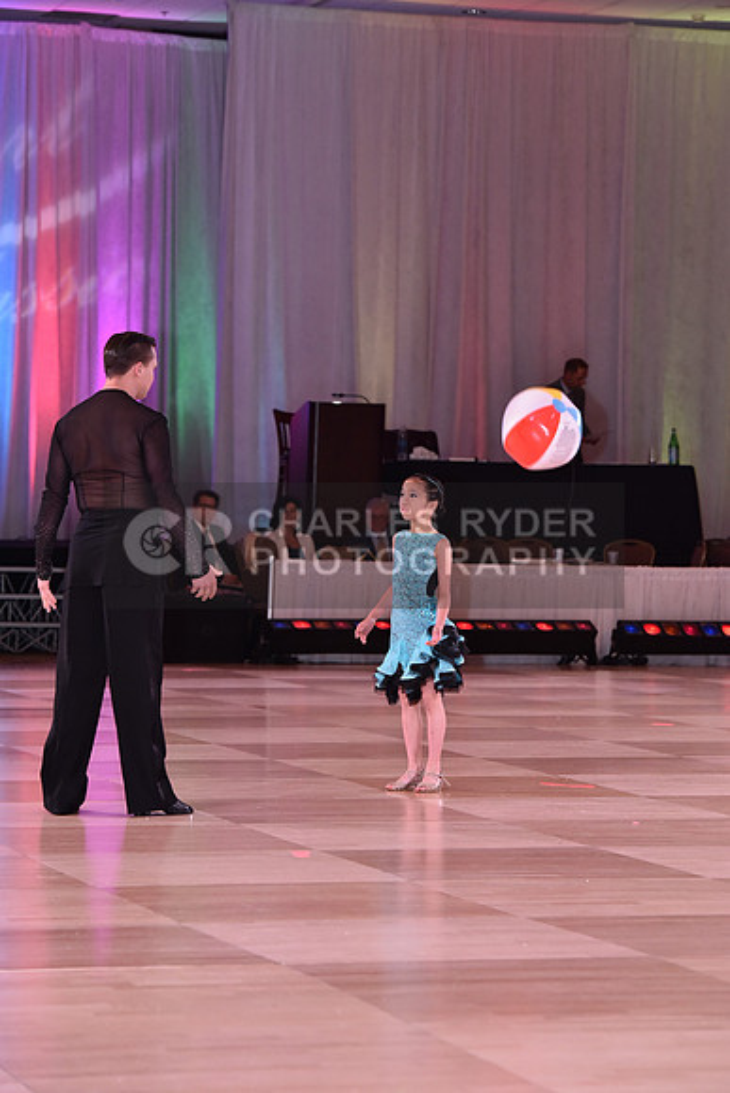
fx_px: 3800
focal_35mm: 125
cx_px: 365
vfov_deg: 16.4
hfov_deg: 11.0
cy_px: 546
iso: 2000
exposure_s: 1/250
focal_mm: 125
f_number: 5.6
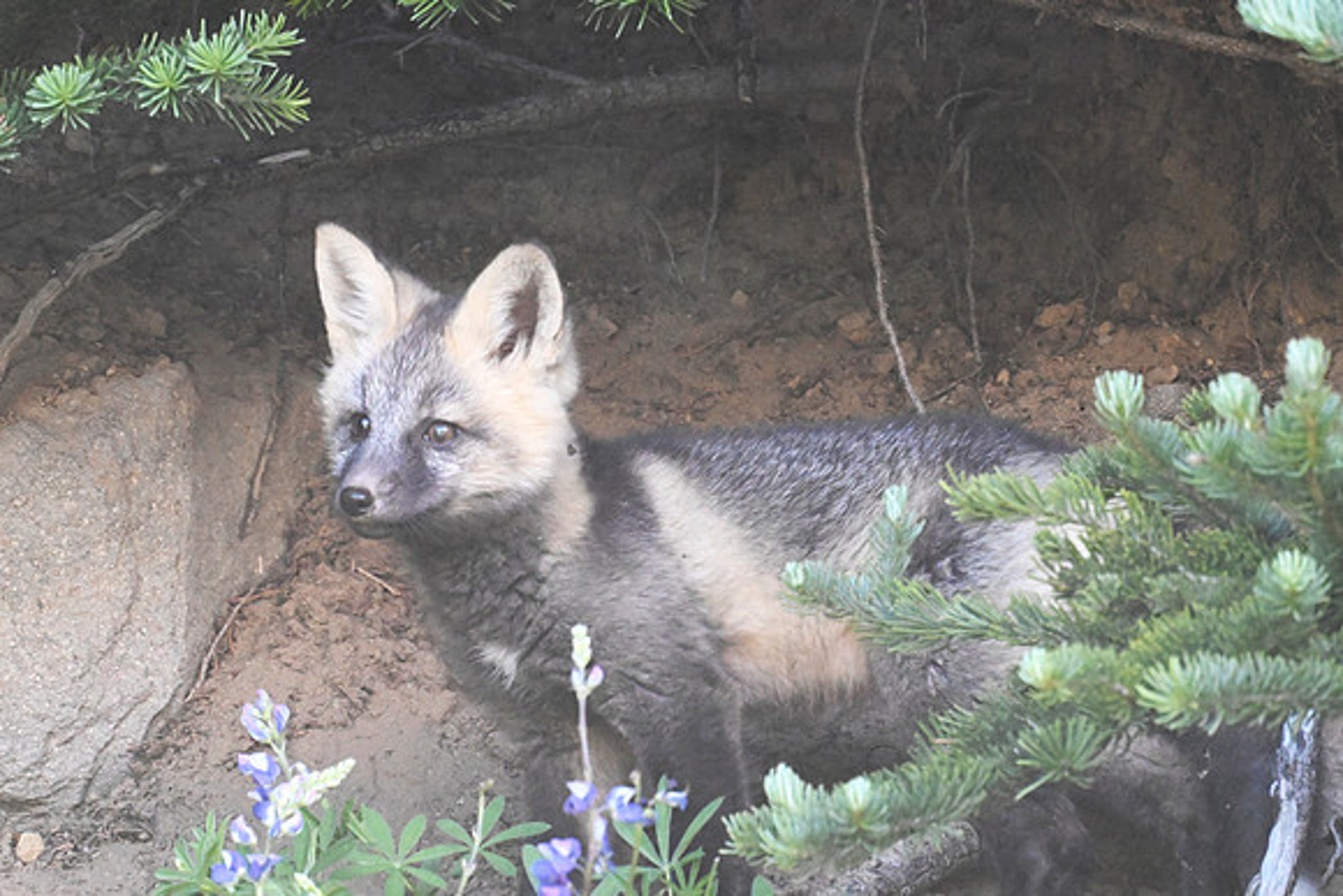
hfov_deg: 1.7
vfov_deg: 1.1
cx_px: 672
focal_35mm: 1200
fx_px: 44775
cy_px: 448
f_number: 13
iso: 6400
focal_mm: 1200
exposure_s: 1/200
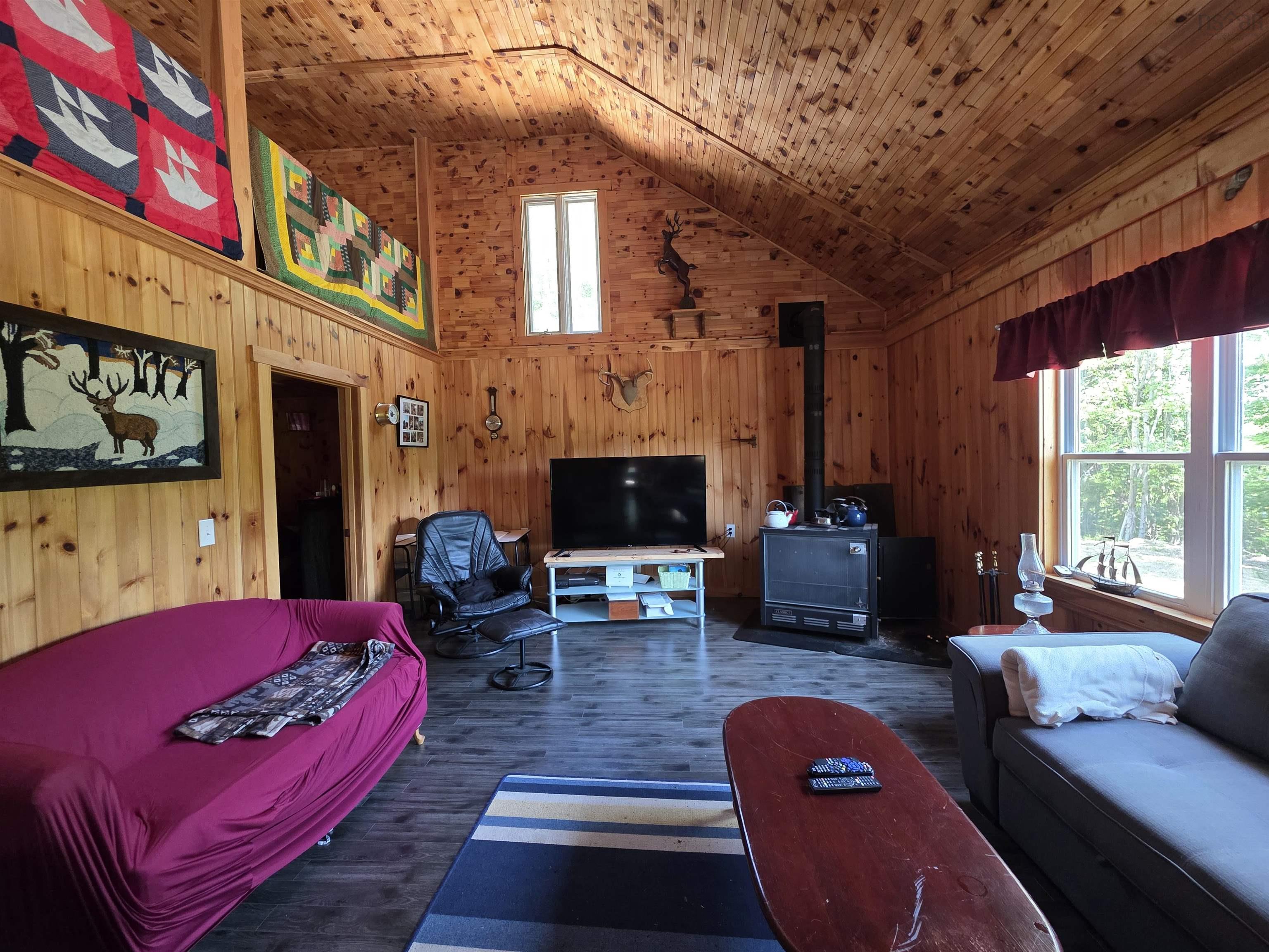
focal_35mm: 13
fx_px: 477
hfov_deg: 106.2
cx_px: 634
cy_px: 476
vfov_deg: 89.9
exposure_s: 1/60
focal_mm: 2.2
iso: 400
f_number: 1.9
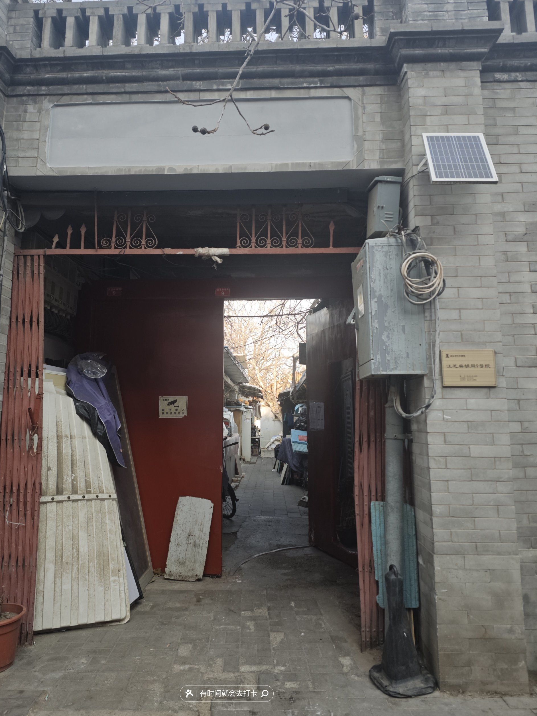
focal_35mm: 25
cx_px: 246
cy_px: 334
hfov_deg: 54.8
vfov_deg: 69.3
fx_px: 517
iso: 50
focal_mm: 6.55
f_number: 1.6
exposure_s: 1/455
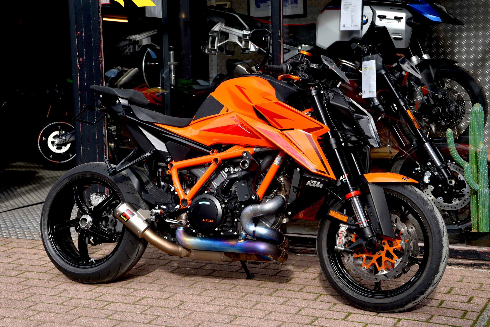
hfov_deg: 32.4
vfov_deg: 21.9
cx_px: 245
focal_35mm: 62
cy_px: 164
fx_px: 844
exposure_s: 1/200
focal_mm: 62
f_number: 7.1
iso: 200
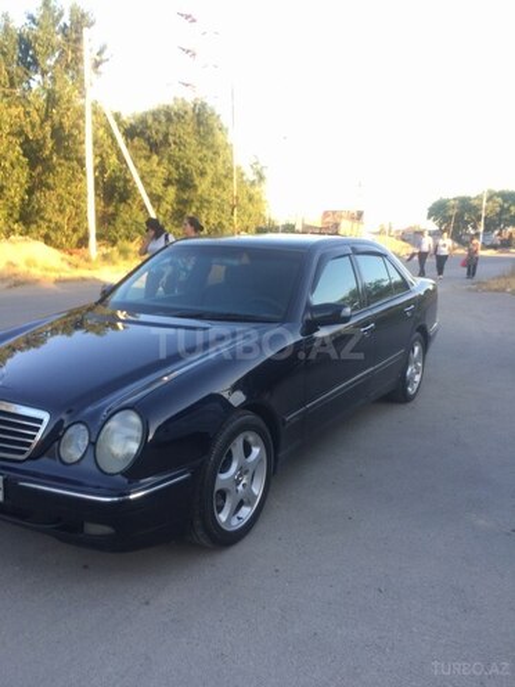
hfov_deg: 48.2
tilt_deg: -16.9
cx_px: 258
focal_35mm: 29
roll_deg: -3.0
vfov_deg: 61.7
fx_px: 575
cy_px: 344
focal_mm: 4.15
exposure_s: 1/134
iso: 32
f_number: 2.2
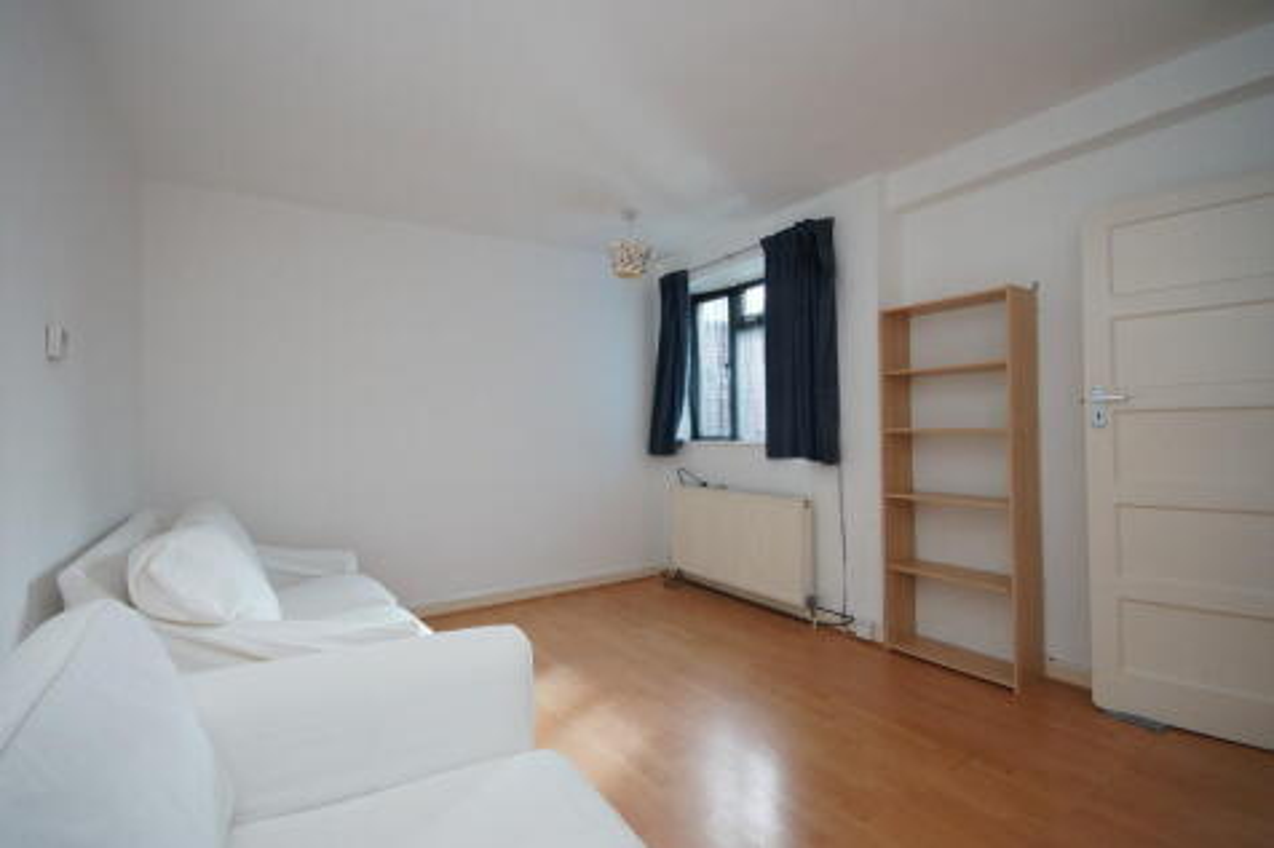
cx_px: 637
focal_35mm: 16
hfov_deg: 95.0
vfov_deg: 72.0
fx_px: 584
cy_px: 424
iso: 640
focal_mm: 11
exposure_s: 1/60
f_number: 6.3
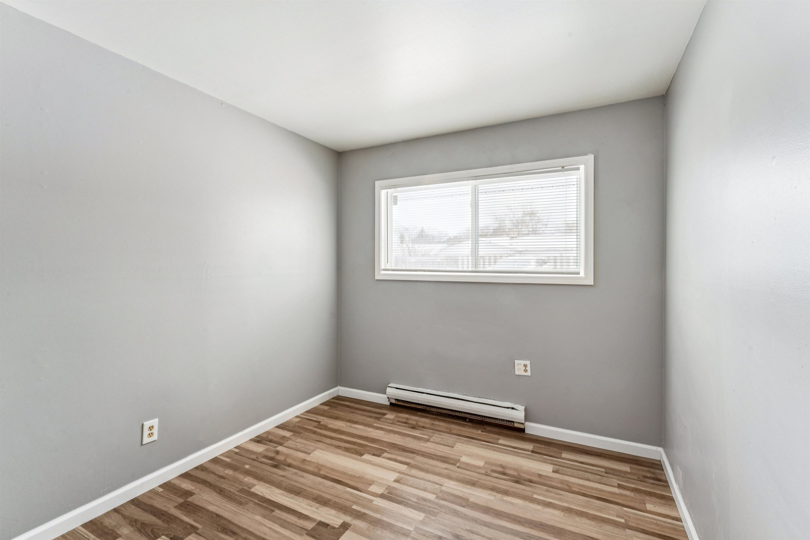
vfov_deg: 73.7
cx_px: 405
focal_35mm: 16
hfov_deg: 96.7
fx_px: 360
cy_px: 270
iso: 400
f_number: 13
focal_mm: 16
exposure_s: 1/2
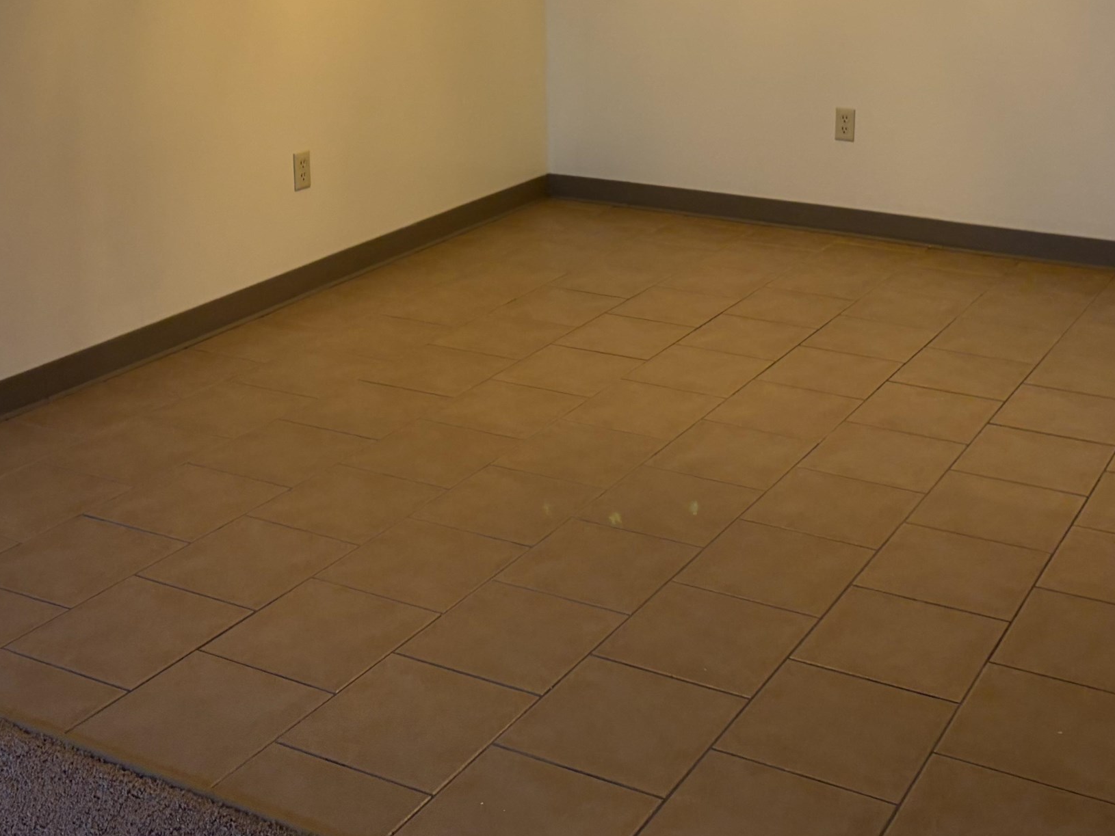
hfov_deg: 38.8
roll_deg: -0.3
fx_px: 1579
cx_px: 633
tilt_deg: -6.9
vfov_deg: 28.4
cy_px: 62
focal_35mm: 49
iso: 125
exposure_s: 1/60
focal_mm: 5.96
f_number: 1.6
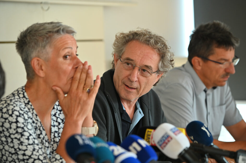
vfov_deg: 8.1
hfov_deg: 12.1
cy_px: 82
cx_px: 123
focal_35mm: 170
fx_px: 1161
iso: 1600
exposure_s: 1/200
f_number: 4
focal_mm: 170
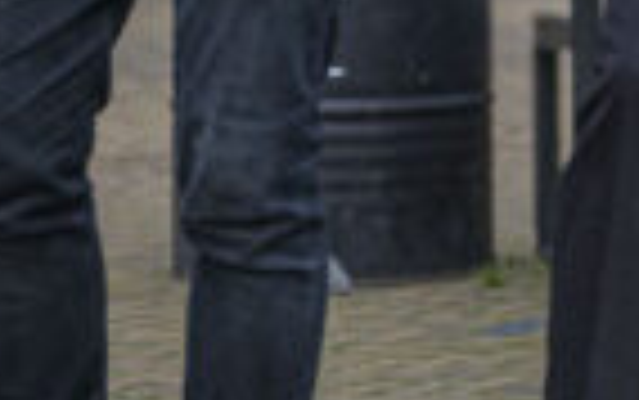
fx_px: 3912
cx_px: 1008
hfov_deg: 9.1
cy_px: -521
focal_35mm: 224
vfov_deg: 5.7
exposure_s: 1/3200
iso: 400
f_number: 3.5
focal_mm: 32.5
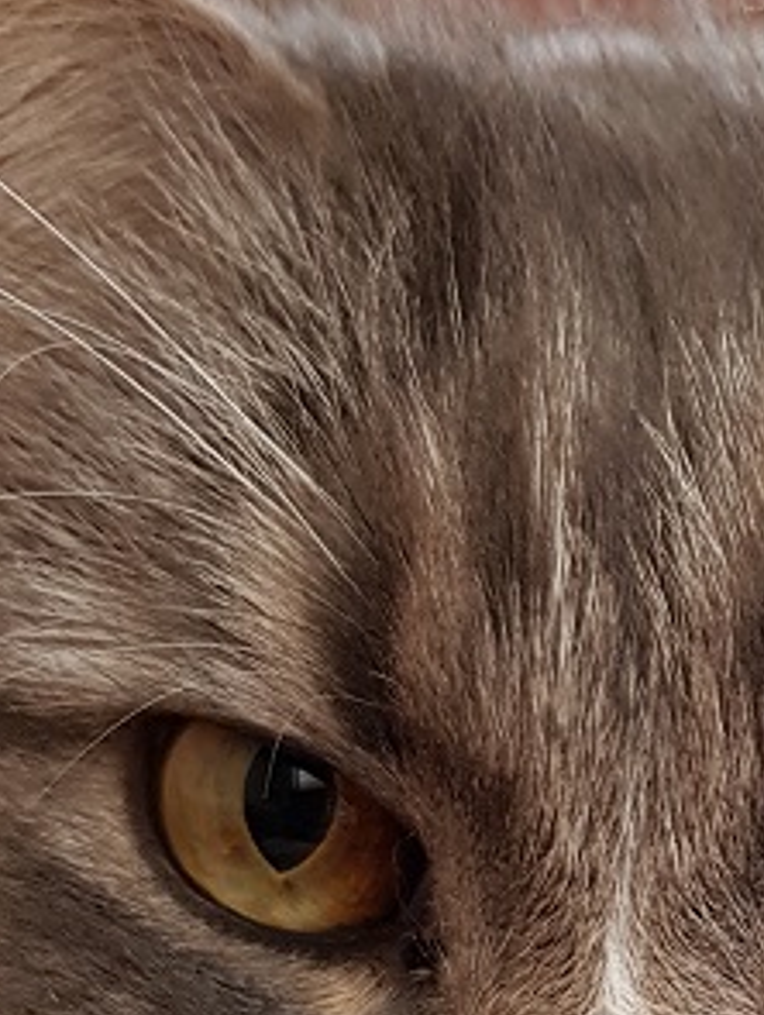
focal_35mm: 88
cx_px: 902
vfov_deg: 21.5
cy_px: 994
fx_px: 2584
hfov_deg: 16.2
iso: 100
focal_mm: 4.2
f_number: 1.7
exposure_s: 1/50
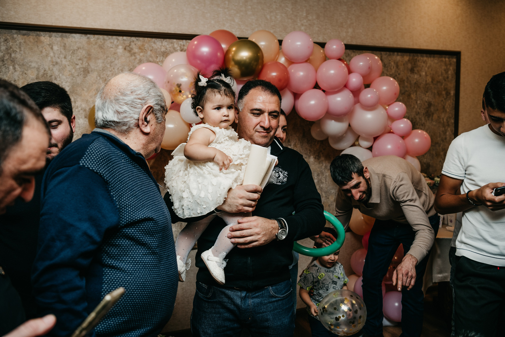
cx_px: 252
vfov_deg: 38.9
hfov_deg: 55.8
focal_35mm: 34
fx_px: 477
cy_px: 168
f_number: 4
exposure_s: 1/160
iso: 160
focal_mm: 34
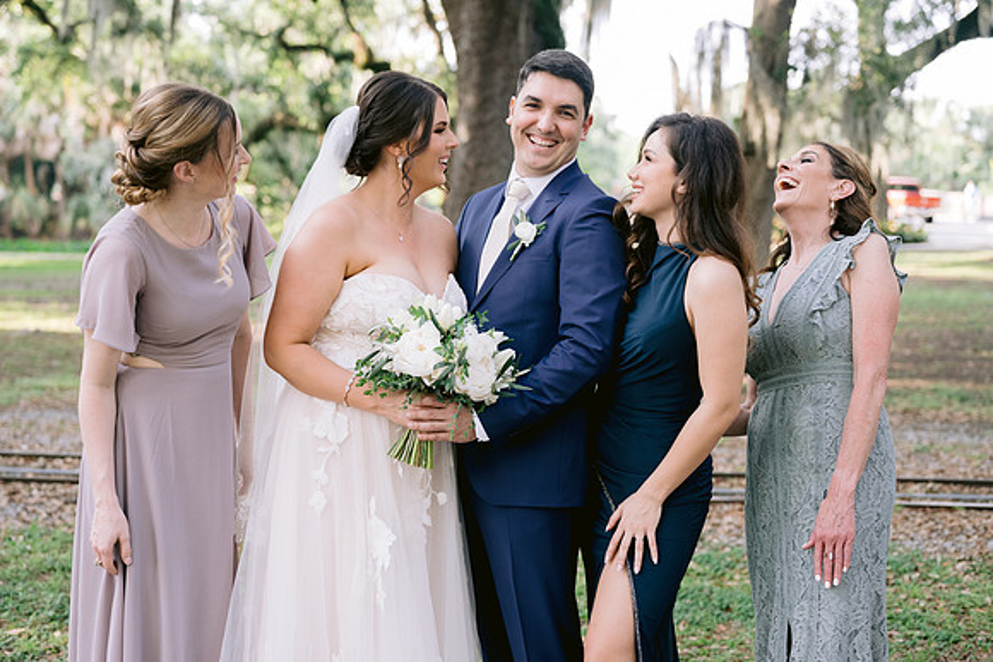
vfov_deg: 25.2
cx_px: 459
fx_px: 1484
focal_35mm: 54
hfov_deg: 37.0
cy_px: 326
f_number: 2.8
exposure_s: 1/320
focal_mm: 50
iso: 400
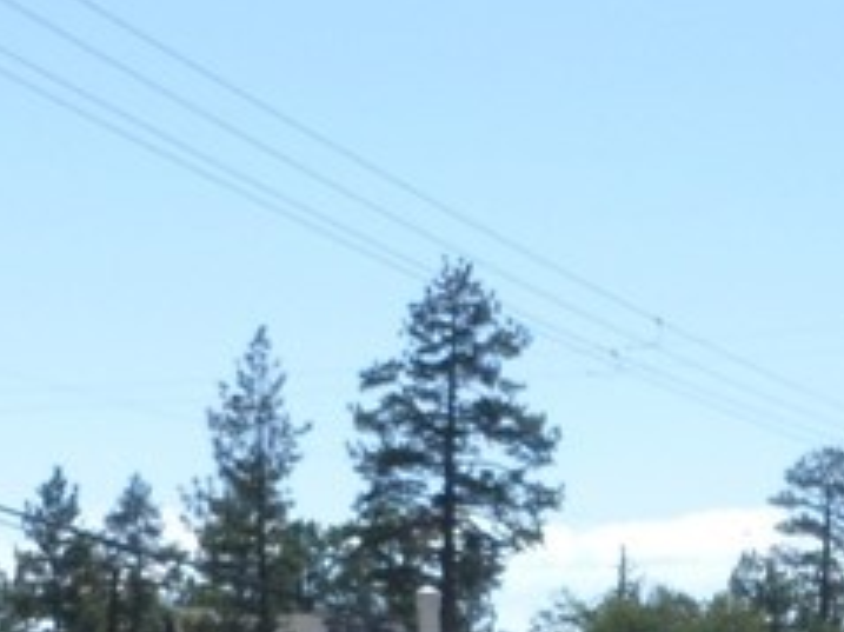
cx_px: 1066
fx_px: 2924
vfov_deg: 11.5
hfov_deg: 15.7
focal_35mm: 120
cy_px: 1102
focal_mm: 5
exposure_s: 1/1000
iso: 100
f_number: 3.3
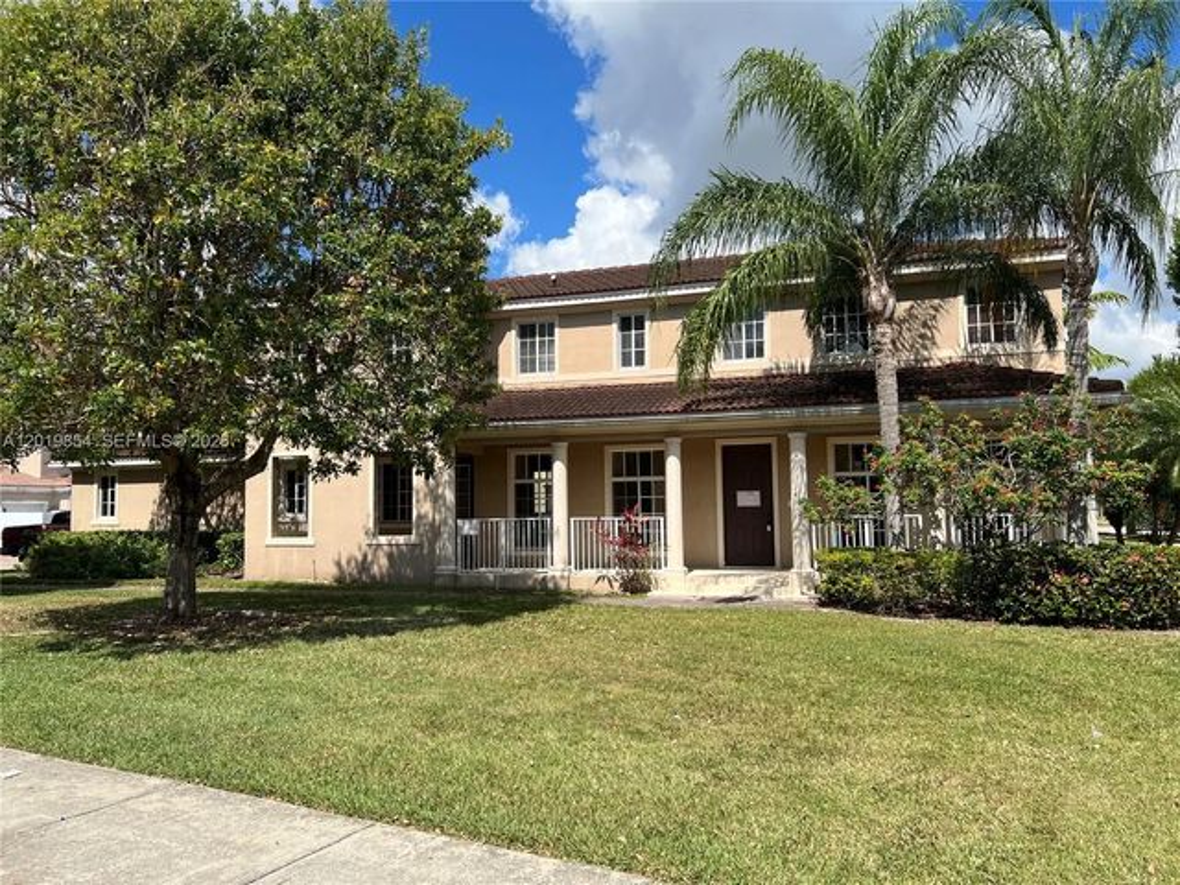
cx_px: 590
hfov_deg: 67.3
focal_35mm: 26
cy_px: 442
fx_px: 886
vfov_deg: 53.1
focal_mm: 5.7
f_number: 1.5
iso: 50
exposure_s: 1/4274
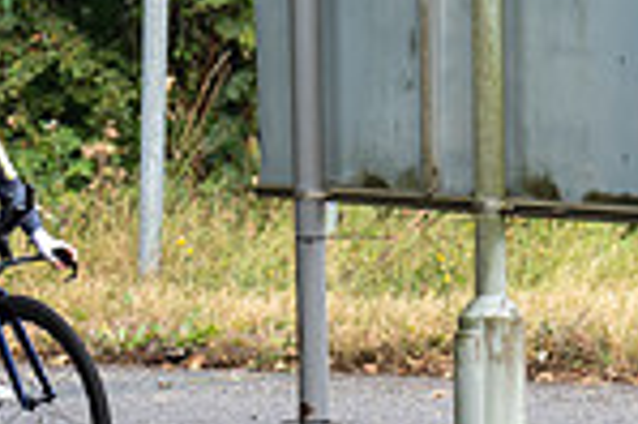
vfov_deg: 1.5
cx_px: 54
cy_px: 355
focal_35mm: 930
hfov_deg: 2.2
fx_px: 16463
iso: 320
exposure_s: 1/1000
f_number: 4
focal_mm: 200
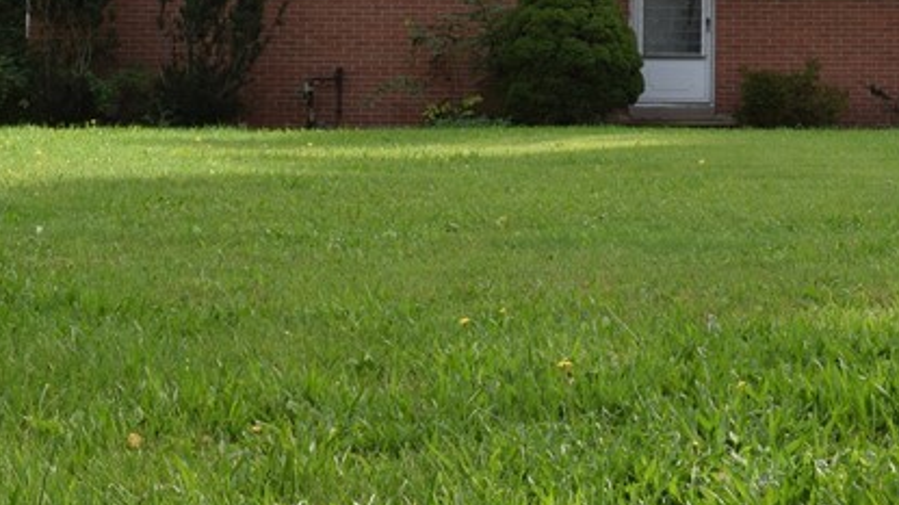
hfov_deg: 27.9
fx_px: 1763
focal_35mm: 74
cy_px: -113
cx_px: 743
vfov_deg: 15.6
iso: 220
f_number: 8
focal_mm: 18
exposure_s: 1/250
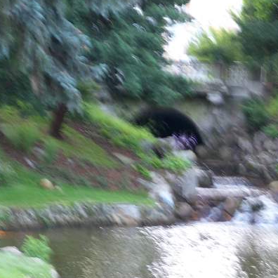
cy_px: 161
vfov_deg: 9.2
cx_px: 186
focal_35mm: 190
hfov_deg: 9.2
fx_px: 1726
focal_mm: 28
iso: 200
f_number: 4
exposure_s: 1/15
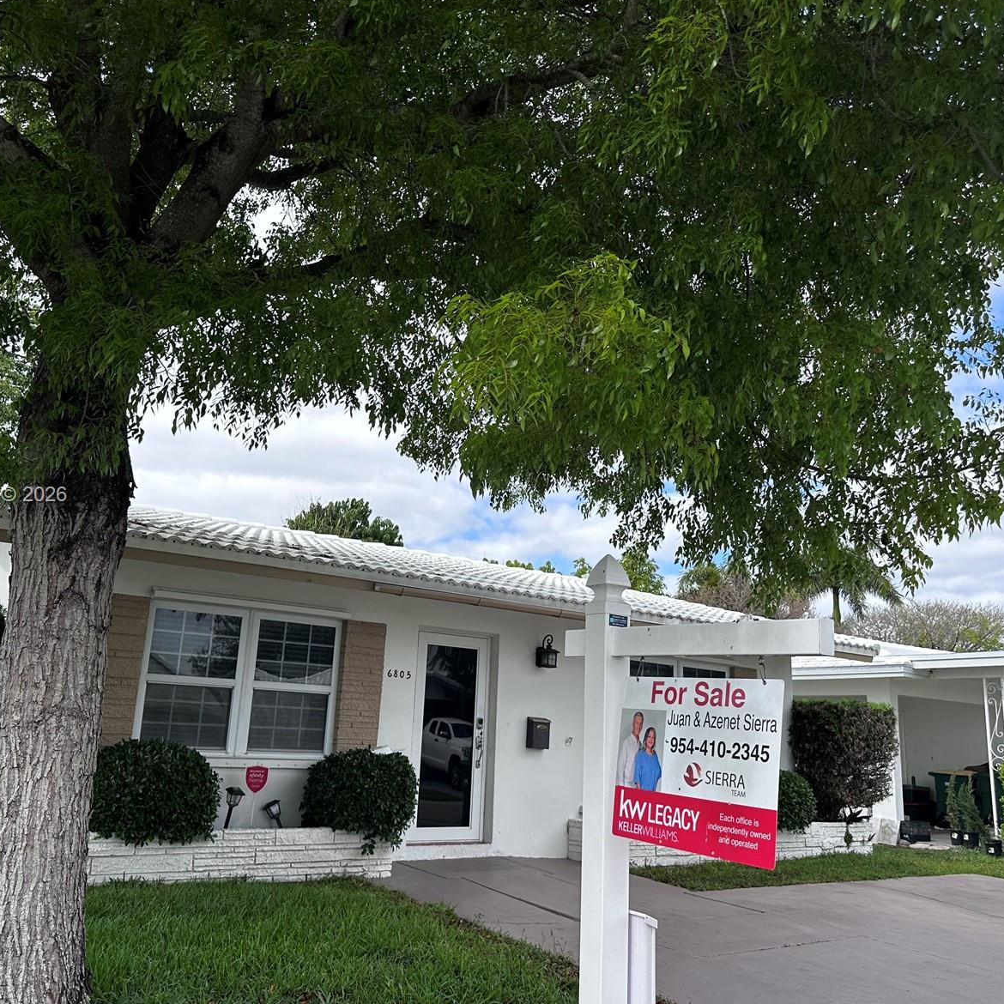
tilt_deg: +11.4
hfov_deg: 55.6
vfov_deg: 55.6
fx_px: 952
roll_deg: -2.0
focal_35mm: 29
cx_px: 487
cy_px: 496
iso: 80
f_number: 1.78
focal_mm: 6.86
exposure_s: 1/2252
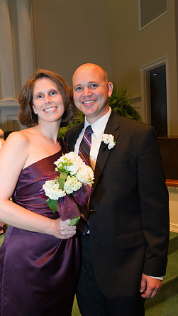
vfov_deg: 54.0
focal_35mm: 37
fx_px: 310
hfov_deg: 32.1
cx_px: 92
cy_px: 158
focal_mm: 35
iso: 1600
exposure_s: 1/50
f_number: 5
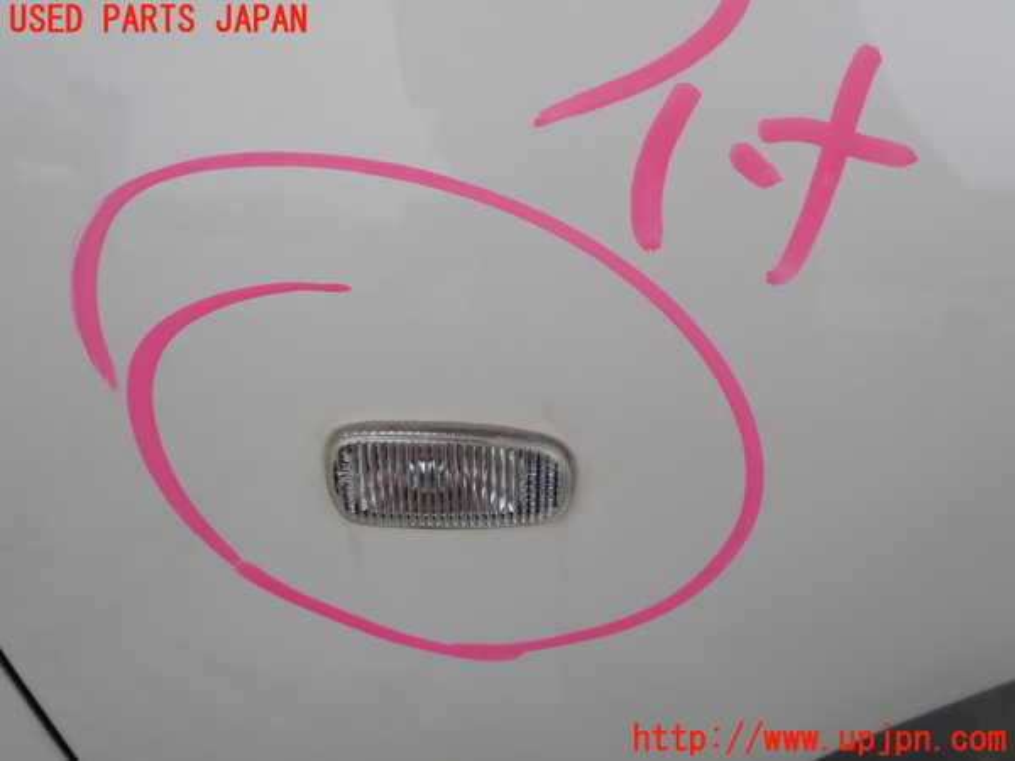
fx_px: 880
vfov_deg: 46.8
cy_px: 380
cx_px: 508
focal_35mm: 30
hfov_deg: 60.0
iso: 100
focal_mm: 5.4
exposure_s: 1/1000
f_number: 3.2
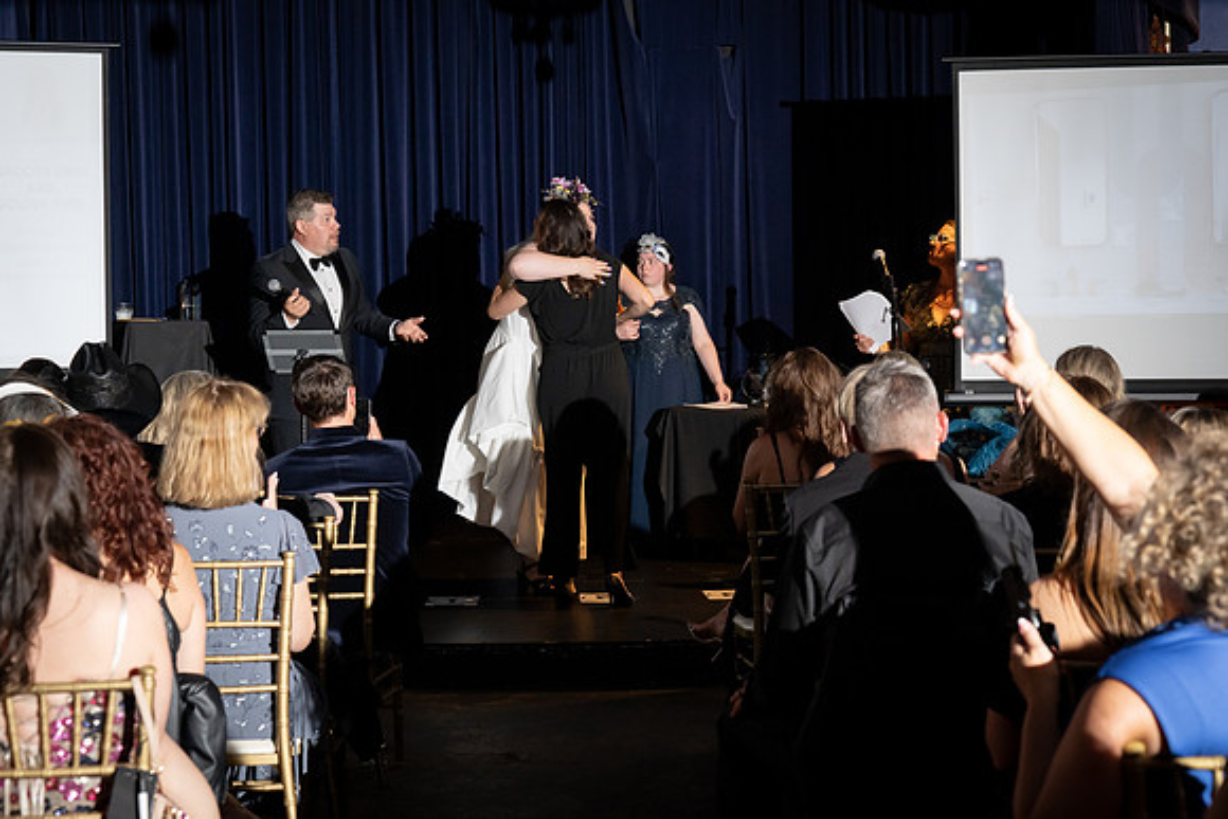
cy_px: 410
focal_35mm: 66
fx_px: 2252
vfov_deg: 20.6
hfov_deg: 30.5
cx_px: 614
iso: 2500
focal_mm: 66
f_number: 5
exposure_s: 1/200
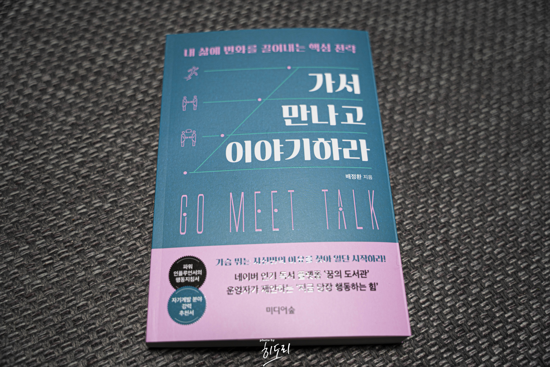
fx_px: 561
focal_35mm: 37
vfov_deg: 36.2
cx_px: 275
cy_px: 184
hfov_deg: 52.3
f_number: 2.8
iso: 125
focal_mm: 36.7
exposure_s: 1/40
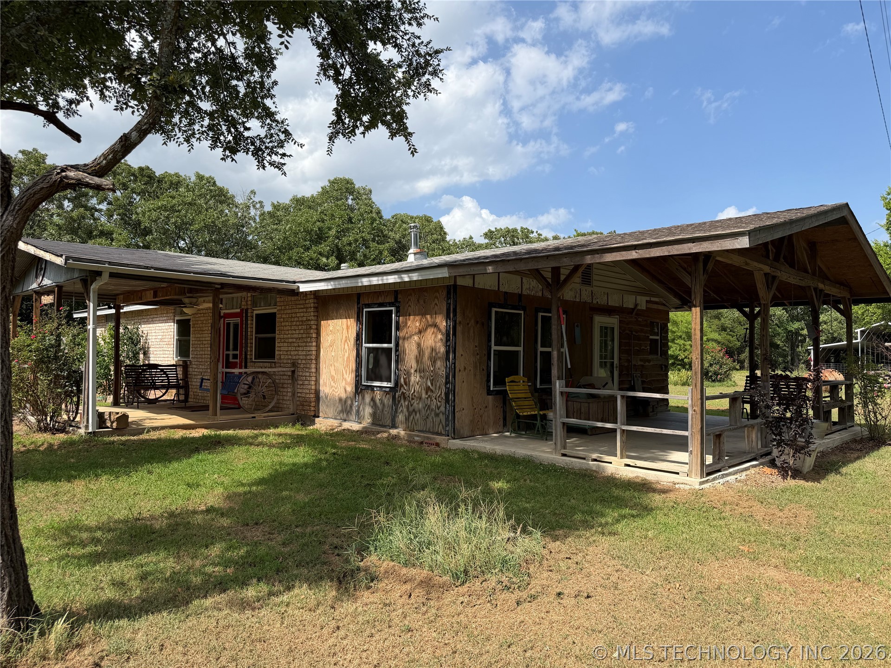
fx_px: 618
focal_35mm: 24
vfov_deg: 56.8
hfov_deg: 71.6
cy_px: 334
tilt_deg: +0.4
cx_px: 446
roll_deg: -1.2
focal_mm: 6.76
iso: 80
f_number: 1.78
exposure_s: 1/3279
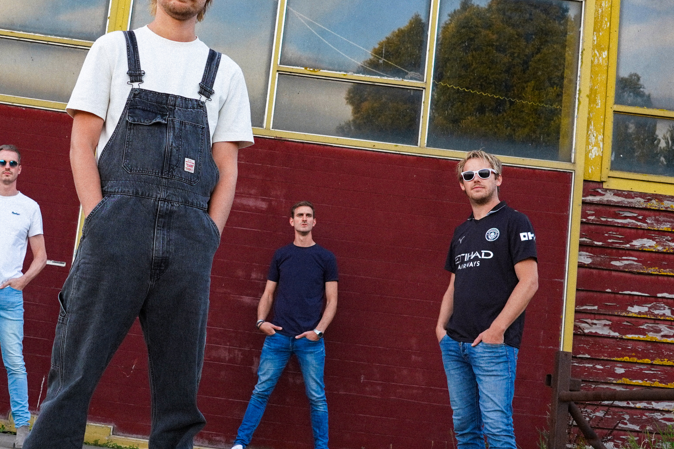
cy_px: 237
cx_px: 150
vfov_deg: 27.0
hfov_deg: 38.3
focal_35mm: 50
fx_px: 936
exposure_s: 1/160
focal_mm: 20
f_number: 4
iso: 320
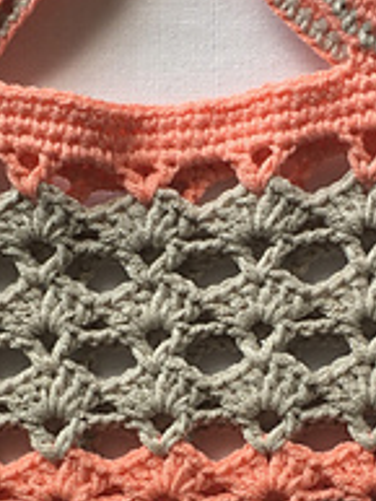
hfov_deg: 15.4
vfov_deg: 19.9
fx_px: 1389
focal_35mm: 96
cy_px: 480
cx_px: 184
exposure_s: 1/126
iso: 25
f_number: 2.2
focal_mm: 4.15
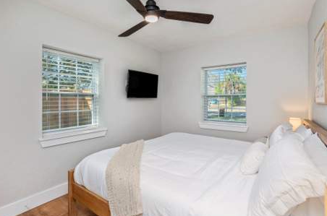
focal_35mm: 18
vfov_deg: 68.5
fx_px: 159
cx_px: 166
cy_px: 109
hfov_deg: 91.6
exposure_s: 1/30
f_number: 9
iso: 320
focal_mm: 16.5
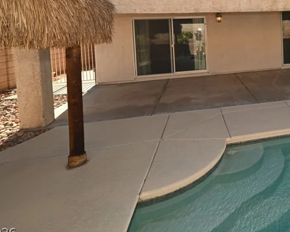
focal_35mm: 28
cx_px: 265
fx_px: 240
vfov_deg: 47.6
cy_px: 35
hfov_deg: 53.7
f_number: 5.6
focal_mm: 14
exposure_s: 1/125
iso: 100
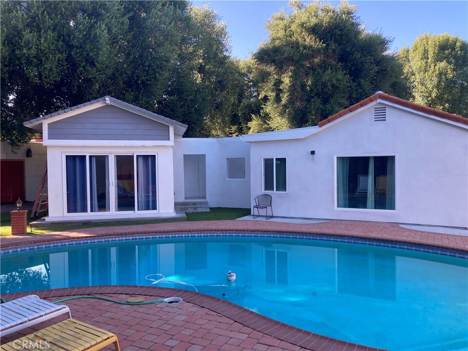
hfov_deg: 63.4
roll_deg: +1.4
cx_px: 234
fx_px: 379
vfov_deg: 49.7
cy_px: 176
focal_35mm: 28
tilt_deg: -1.2
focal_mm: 3.99
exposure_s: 1/191
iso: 20
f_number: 1.8
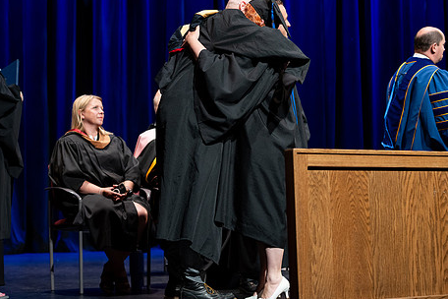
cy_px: 139
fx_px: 1107
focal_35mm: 89
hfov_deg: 22.9
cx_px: 195
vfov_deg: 15.4
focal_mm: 70
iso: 640
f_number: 2.8
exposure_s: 1/250
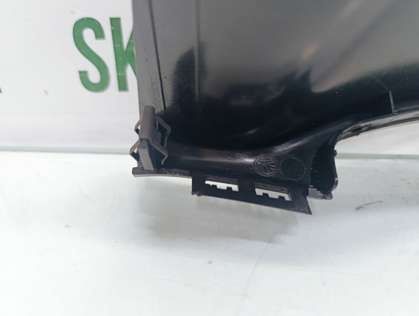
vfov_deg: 59.0
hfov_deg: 73.8
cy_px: 158
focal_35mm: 23
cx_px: 210
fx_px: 279
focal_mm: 6.14
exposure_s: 1/100
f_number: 1.6
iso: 640
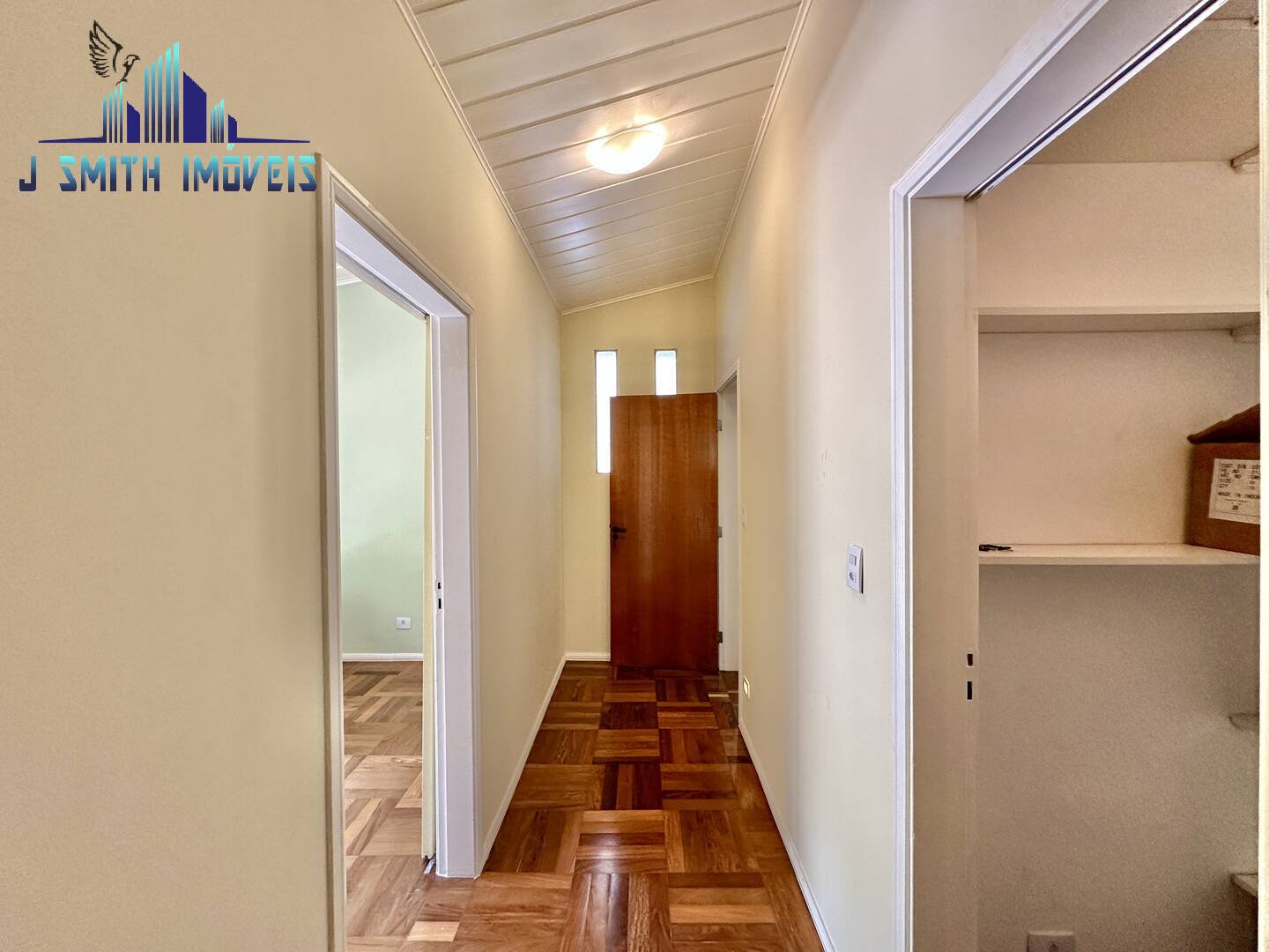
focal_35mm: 14
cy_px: 476
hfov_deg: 102.1
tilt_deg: -0.2
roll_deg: +0.3
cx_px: 634
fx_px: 513
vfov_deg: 85.7
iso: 160
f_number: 2.2
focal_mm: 2.22
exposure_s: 1/120
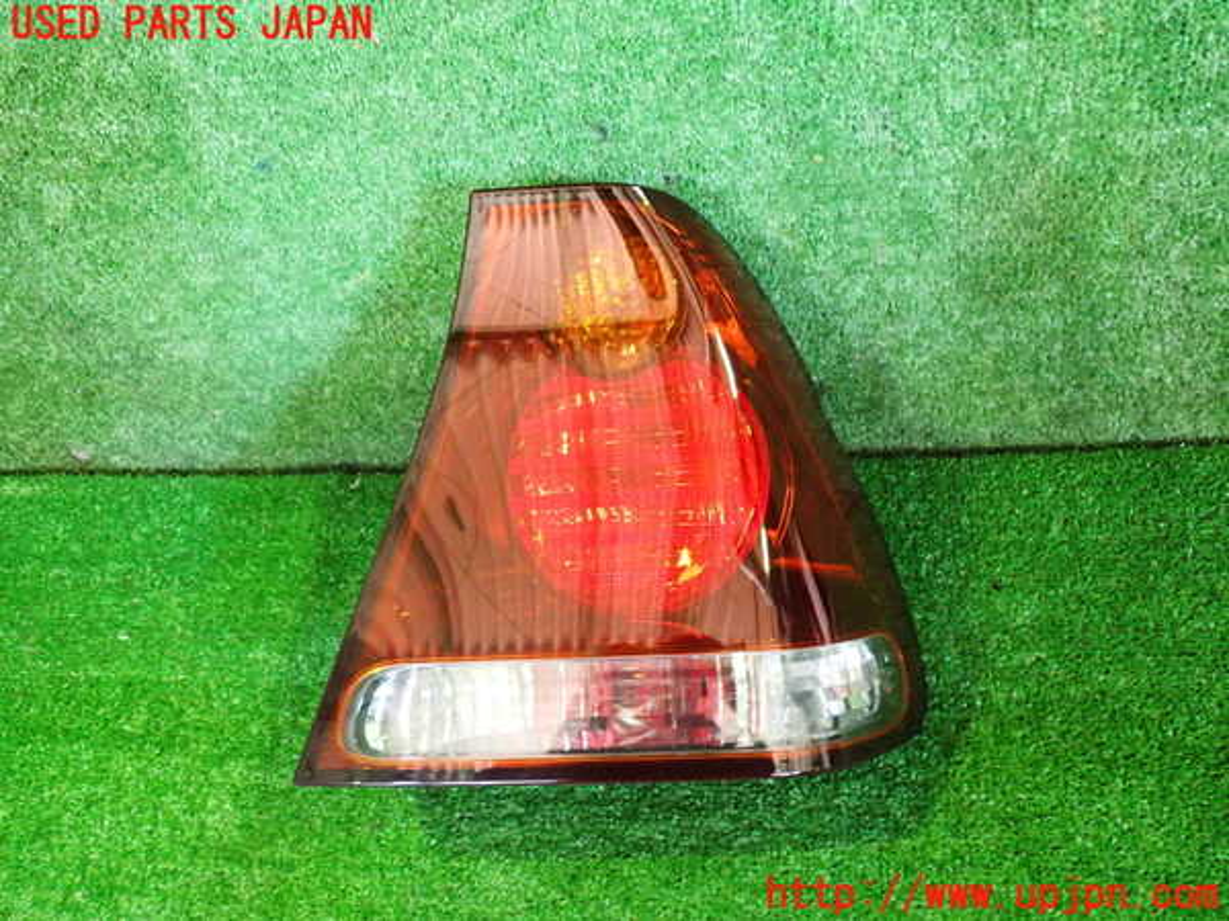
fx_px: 1065
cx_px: 614
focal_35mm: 30
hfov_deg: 60.0
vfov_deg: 46.8
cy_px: 460
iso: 800
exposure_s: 1/30
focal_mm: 5.4
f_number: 2.3
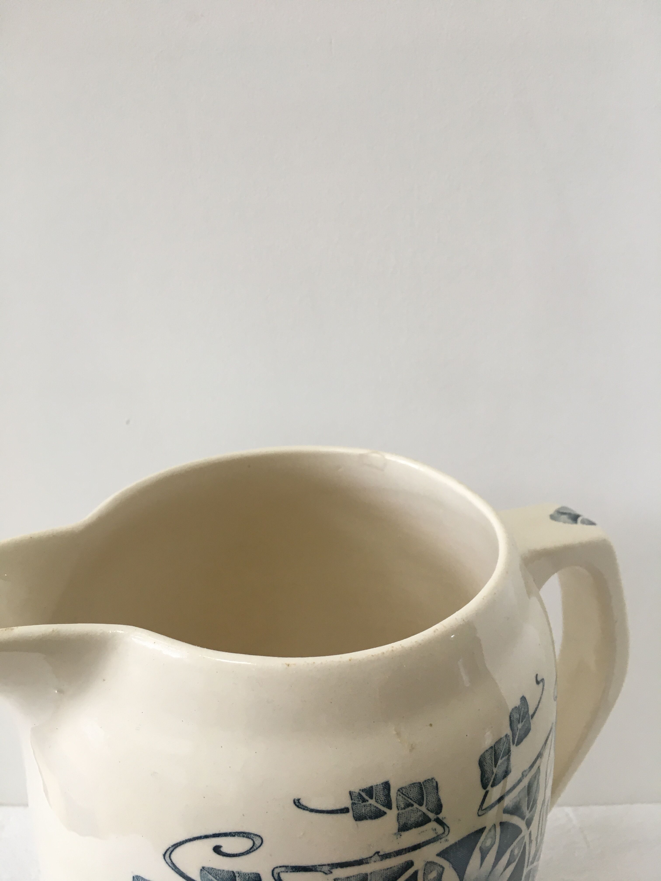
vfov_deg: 61.7
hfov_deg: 48.2
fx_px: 738
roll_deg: -1.8
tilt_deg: -22.5
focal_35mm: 29
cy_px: 440
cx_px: 330
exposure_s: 1/33
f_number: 2.2
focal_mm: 4.15
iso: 32
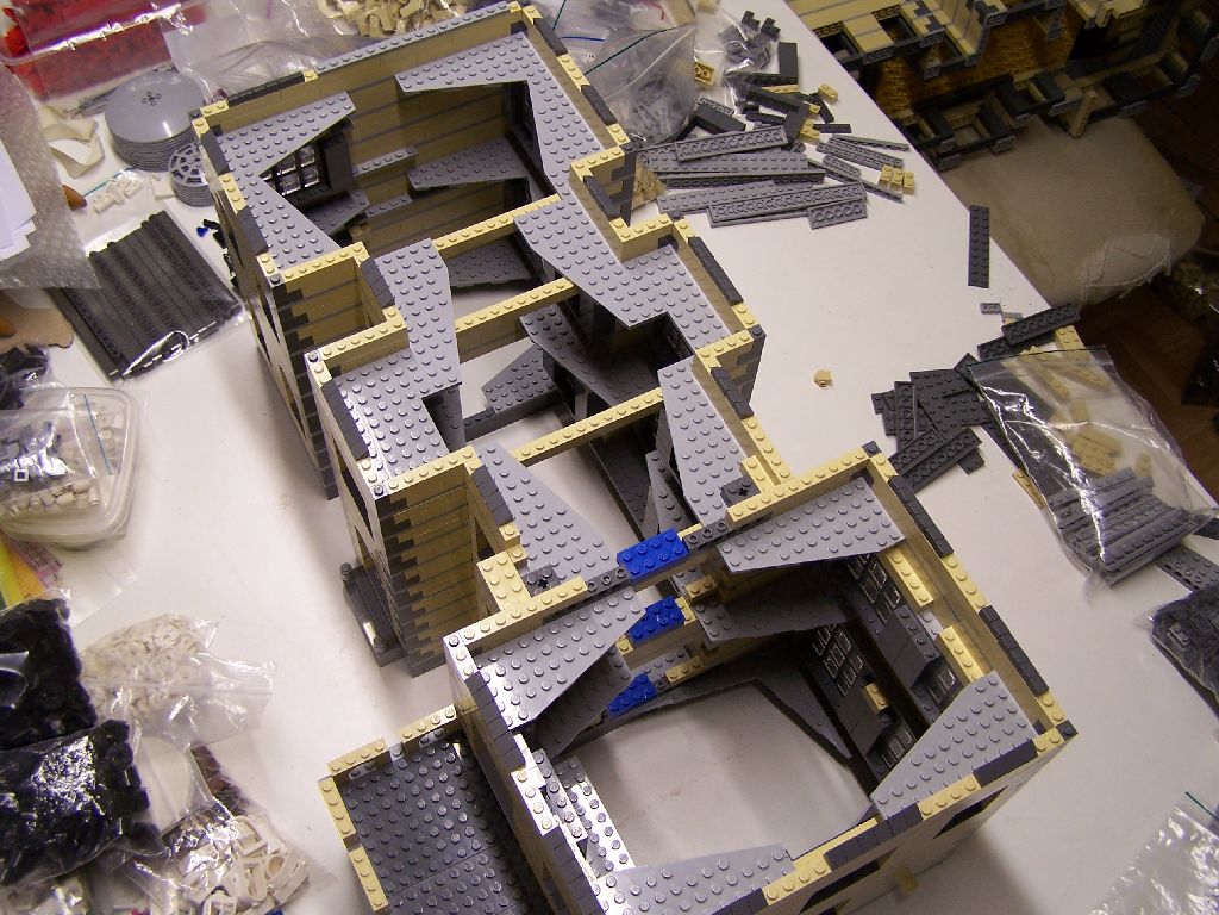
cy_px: 458
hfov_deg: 49.0
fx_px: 1338
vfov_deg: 37.7
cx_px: 610
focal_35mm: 38
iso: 80
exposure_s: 1/15
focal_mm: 6.3
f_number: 2.8
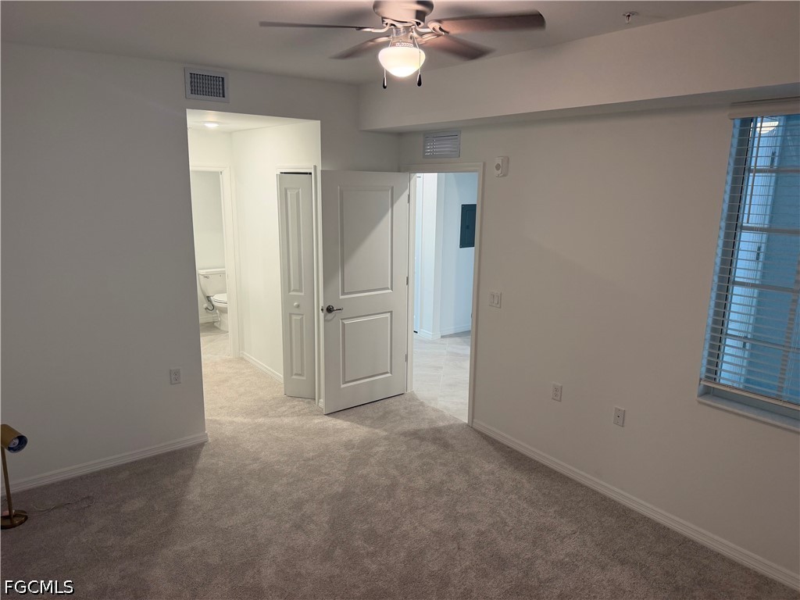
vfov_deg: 56.8
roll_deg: -1.1
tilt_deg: -12.5
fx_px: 555
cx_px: 400
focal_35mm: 24
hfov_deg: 71.6
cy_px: 300
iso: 160
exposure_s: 1/60
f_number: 1.78
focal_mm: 6.76
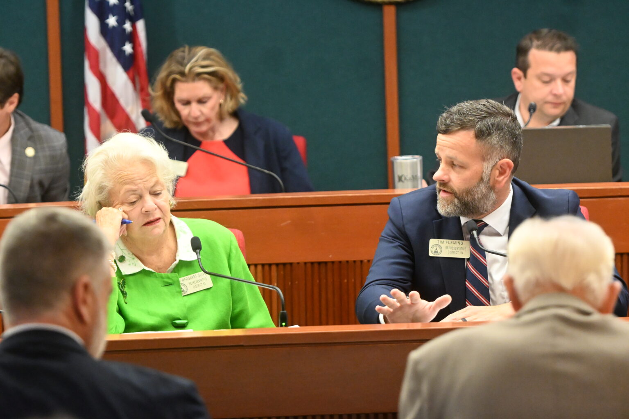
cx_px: 314
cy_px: 210
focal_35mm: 183
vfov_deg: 7.5
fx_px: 3197
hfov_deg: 11.2
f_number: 2.8
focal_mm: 122
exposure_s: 1/500
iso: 5600
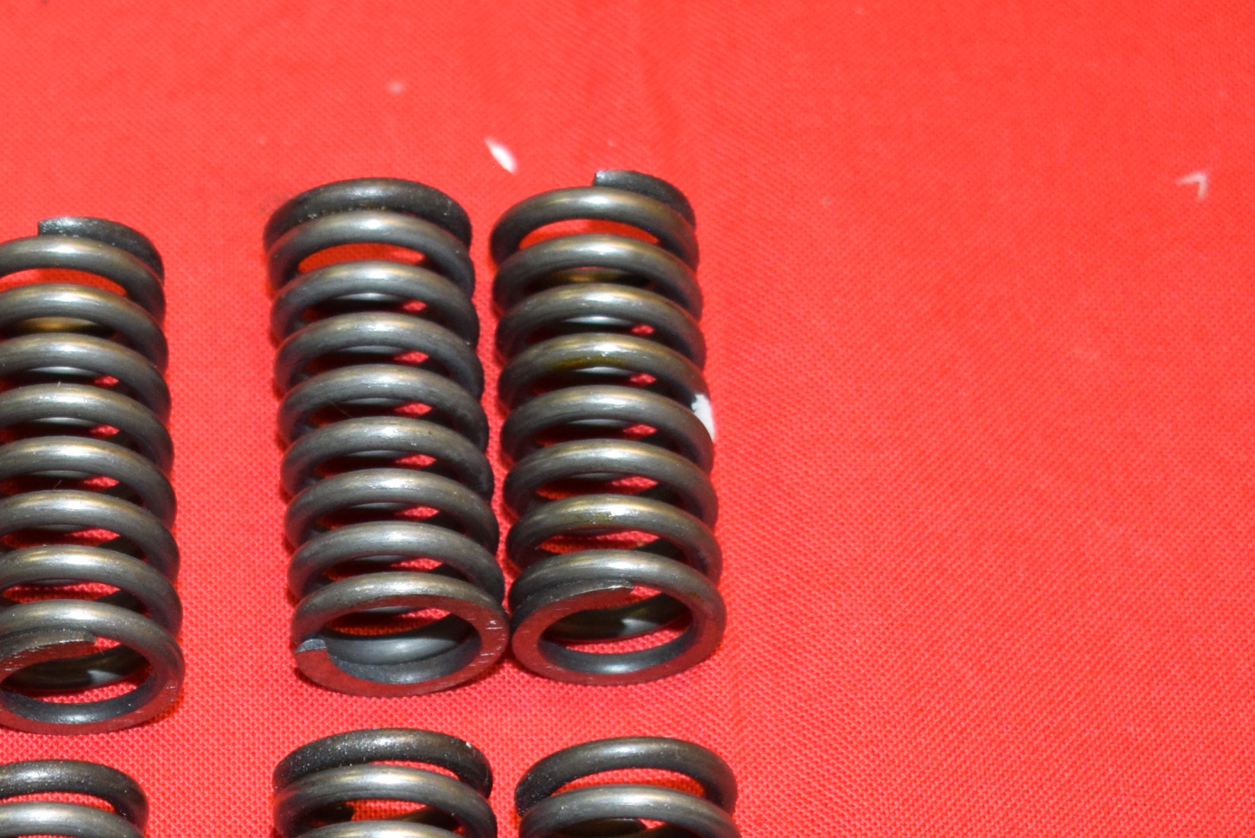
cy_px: 755
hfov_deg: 16.2
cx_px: -56
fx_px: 4289
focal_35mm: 123
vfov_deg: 11.1
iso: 800
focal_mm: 30
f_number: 5
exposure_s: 1/100
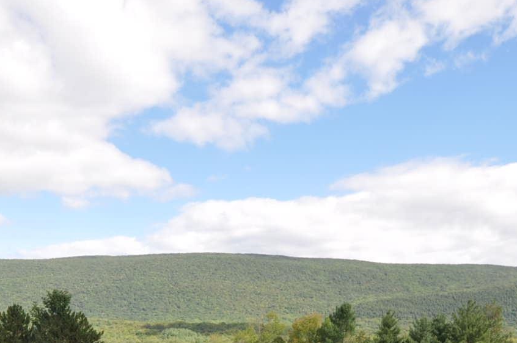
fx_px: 545
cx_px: 202
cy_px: 384
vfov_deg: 30.9
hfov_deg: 50.4
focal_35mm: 38
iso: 200
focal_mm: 10
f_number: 9
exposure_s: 1/200
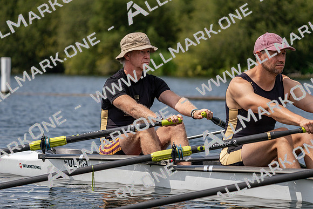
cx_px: 156
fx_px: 1739
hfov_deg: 10.3
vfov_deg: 6.9
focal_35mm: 200
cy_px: 104
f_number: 5.6
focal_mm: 200
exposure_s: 1/1600
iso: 200
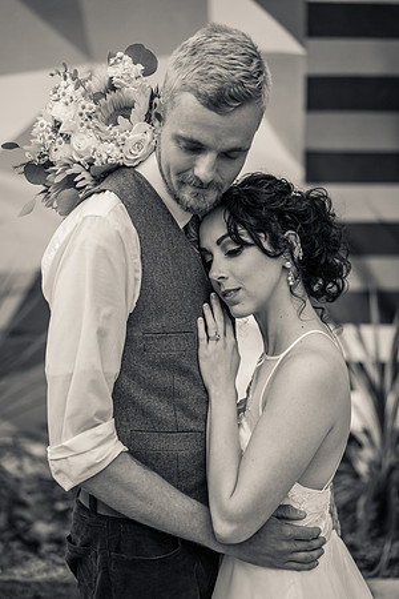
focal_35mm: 55
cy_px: 300
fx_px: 914
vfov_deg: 36.2
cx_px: 200
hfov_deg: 24.6
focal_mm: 55
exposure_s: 1/160
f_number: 2.2
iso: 500
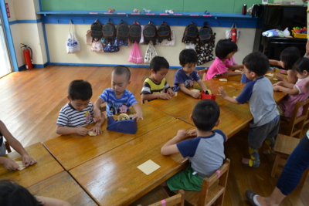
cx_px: 154
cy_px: 103
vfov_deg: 48.0
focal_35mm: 27
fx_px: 232
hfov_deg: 67.4
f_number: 4
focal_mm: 18
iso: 400
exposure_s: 1/60
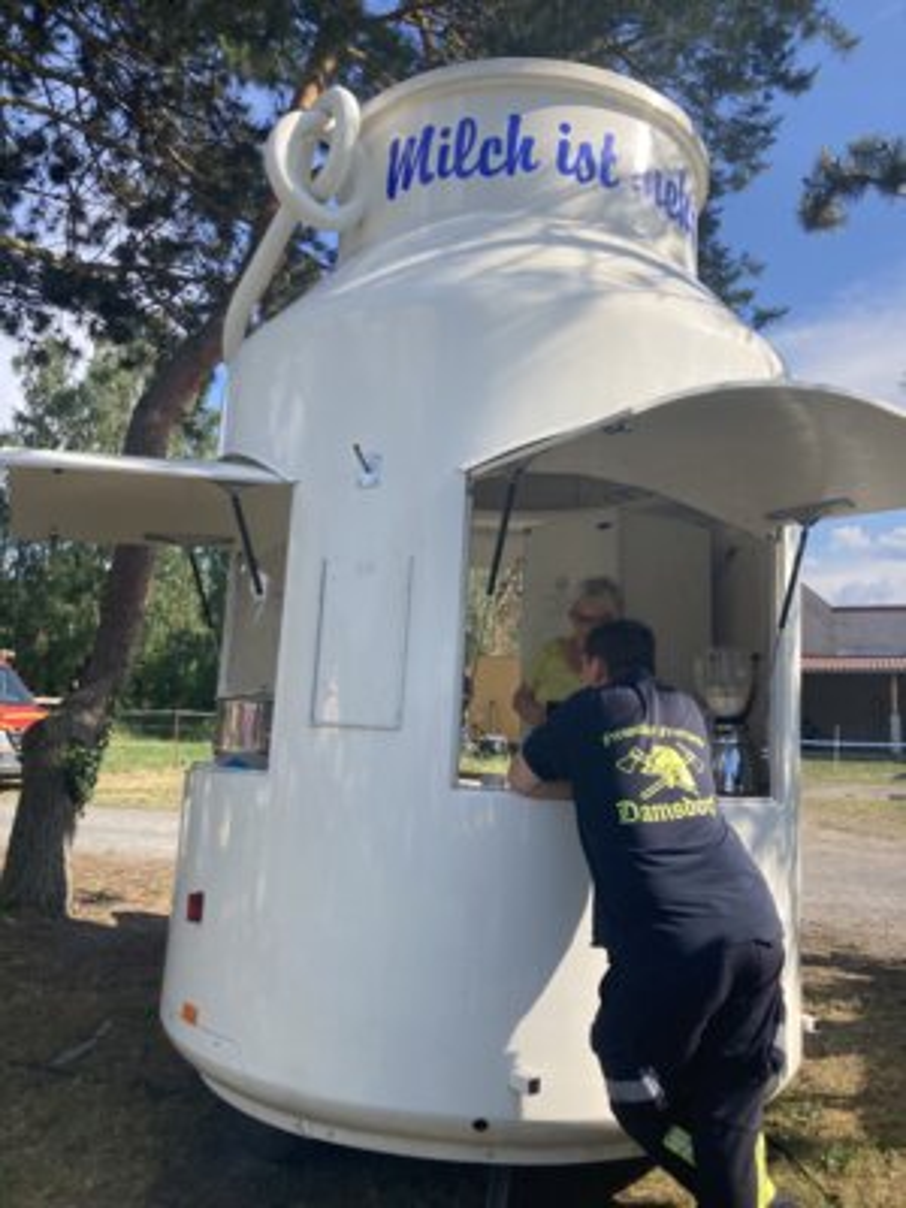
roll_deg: -1.4
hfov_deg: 49.7
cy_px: 604
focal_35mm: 28
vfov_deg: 63.4
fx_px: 977
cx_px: 453
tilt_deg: +6.6
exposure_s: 1/1215
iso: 20
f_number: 1.8
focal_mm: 3.99
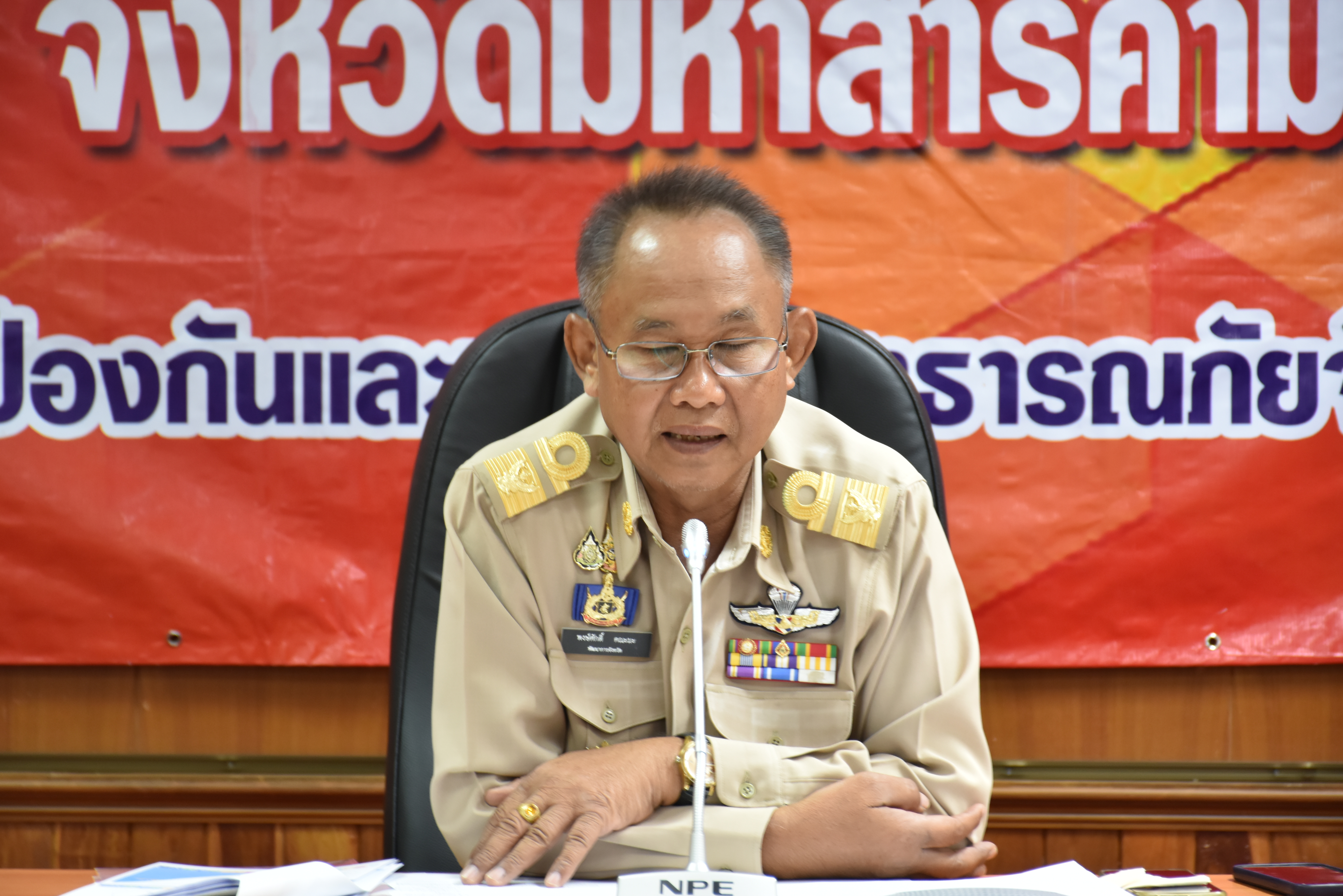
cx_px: 672
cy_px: 448
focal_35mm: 142
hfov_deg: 14.4
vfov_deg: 9.6
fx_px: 5316
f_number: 5.3
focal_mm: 95
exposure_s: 1/15
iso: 800
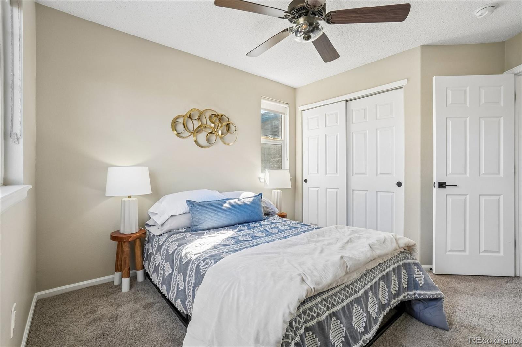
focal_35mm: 15
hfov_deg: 100.4
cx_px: 261
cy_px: 174
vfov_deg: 77.3
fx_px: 217
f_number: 8
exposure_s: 1/80
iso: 400
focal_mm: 10
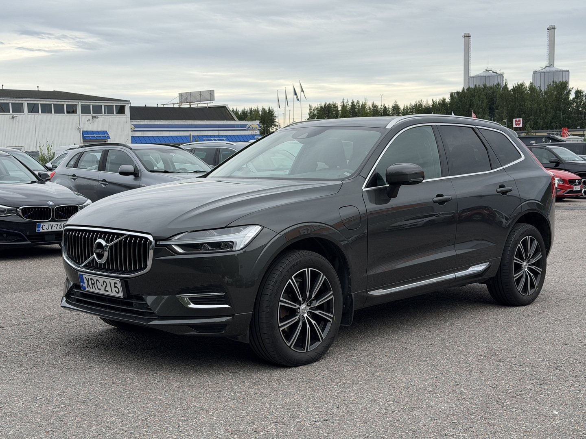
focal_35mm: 48
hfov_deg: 39.7
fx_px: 813
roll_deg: +0.8
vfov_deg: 30.3
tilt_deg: -5.6
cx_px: 293
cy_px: 220
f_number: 1.78
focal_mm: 6.76
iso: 64
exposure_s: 1/1838
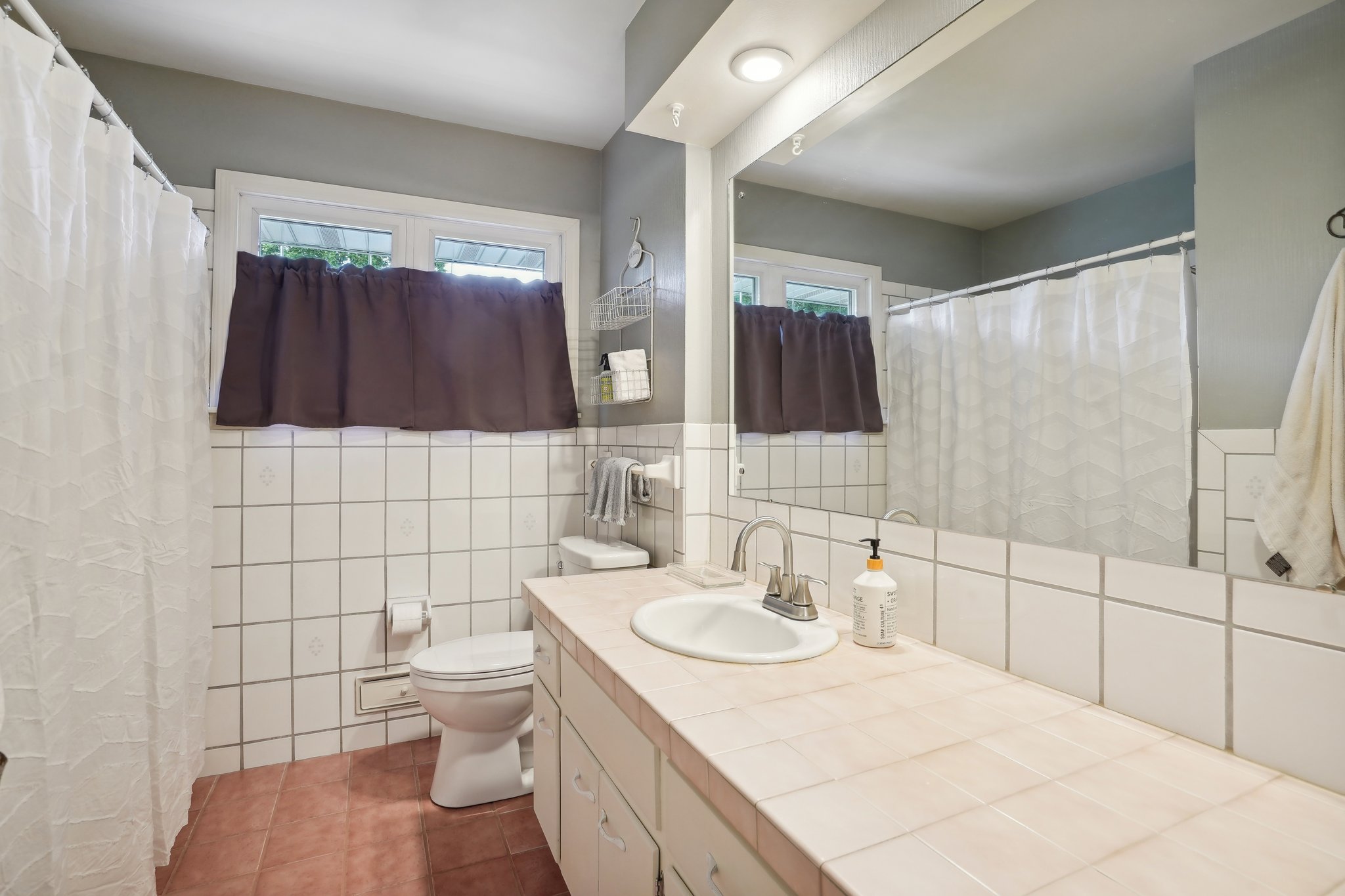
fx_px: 598
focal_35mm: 16
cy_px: 448
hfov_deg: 96.7
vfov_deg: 73.7
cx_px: 672
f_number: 8
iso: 400
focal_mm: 16
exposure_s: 1/10
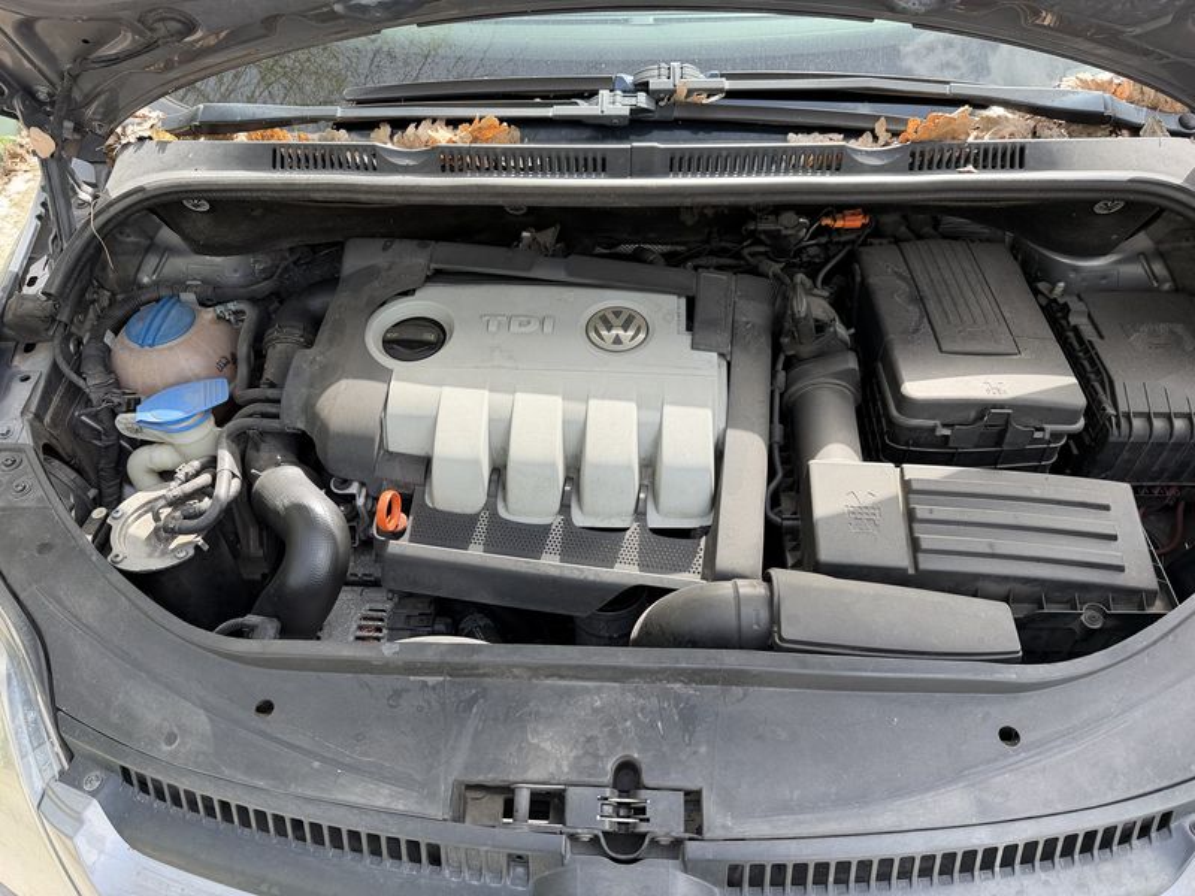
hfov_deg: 71.6
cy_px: 448
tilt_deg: -43.6
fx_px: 829
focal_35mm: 24
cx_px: 598
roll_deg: +2.9
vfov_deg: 56.8
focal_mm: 6.76
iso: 80
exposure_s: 1/401
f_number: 1.78
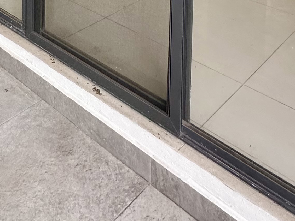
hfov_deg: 37.6
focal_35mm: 50
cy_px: -170
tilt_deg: -3.0
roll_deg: -1.4
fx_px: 426
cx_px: 88
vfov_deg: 20.8
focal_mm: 2.22
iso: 125
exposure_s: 1/99
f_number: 2.2
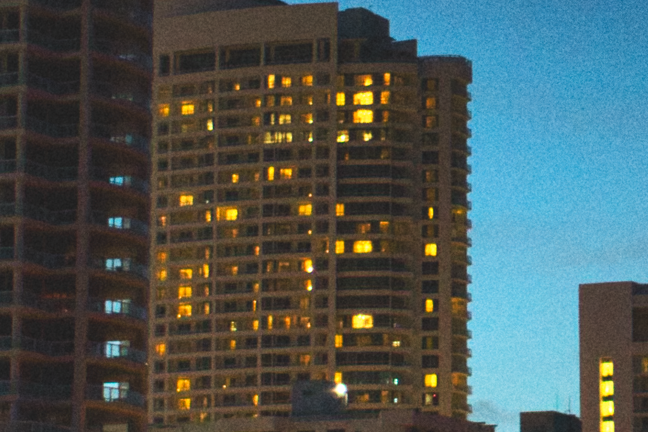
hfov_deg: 11.2
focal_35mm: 183
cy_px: 74
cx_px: 550
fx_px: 3294
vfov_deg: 7.5
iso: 1250
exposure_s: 1/60
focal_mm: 24
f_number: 1.8
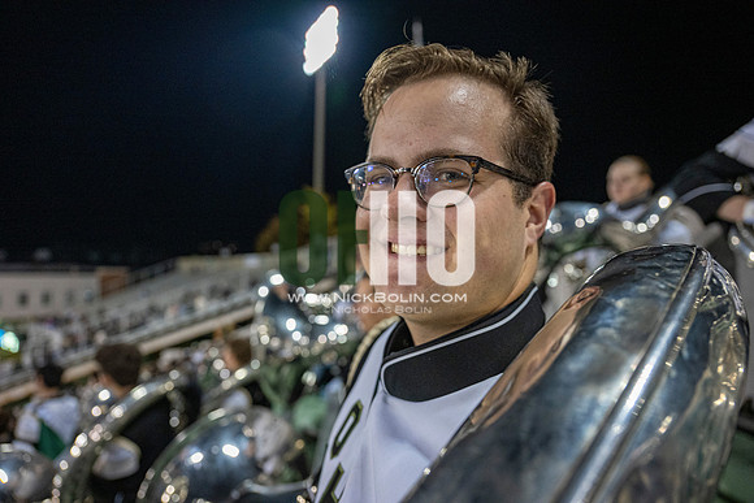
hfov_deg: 73.7
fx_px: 503
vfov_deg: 53.2
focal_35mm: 24
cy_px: 252
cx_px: 377
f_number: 3.2
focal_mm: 24
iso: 2000
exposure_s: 1/500
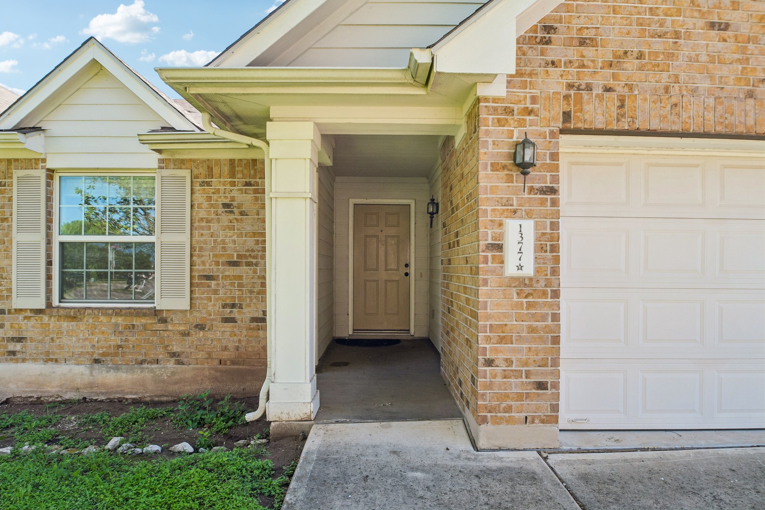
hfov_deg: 81.2
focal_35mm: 21
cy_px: 255
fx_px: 446
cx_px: 382
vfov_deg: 59.5
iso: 400
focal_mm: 14
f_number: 8
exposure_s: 1/100
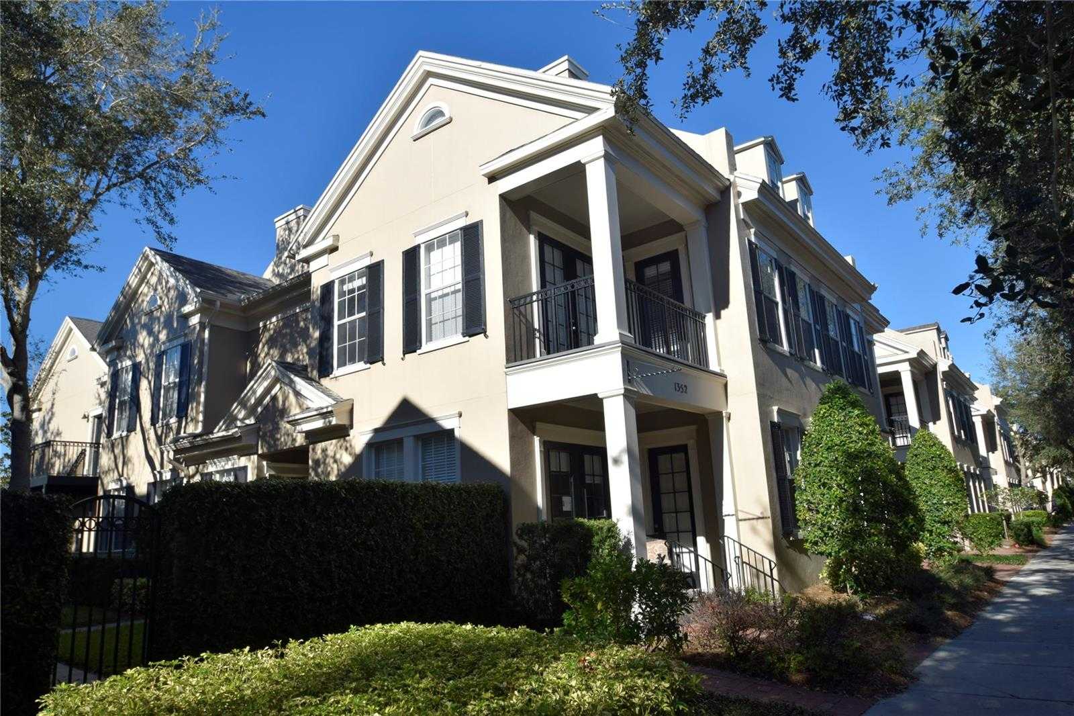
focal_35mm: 24
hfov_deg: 73.8
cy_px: 358
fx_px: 716
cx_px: 537
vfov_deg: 53.1
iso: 200
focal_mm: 16
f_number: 10
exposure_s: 1/400
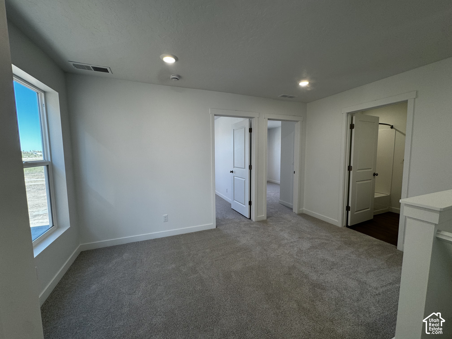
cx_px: 226
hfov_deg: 102.1
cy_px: 170
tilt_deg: -6.1
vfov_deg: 85.7
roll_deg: -0.1
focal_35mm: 14
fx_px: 183
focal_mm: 2.22
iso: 50
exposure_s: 1/120
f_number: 2.2
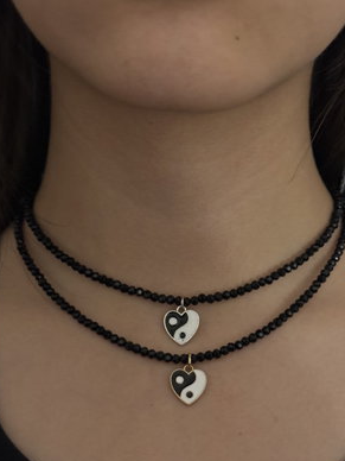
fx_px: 877
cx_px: 184
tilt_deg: -8.3
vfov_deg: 29.2
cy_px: 298
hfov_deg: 22.3
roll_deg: -1.4
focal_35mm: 66
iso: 400
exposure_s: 1/33
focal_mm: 6.76
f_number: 1.78
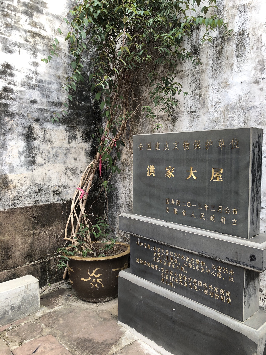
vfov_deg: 63.4
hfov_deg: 49.7
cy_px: 178
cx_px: 133
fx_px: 287
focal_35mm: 28
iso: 20
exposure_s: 1/306
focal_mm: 3.99
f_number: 1.8
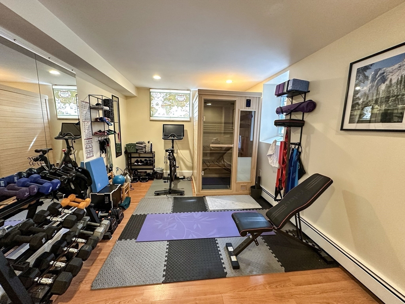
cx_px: 202
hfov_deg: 102.1
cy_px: 152
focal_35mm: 14
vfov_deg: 85.7
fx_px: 164
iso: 320
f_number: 2.2
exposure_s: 1/60
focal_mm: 2.22
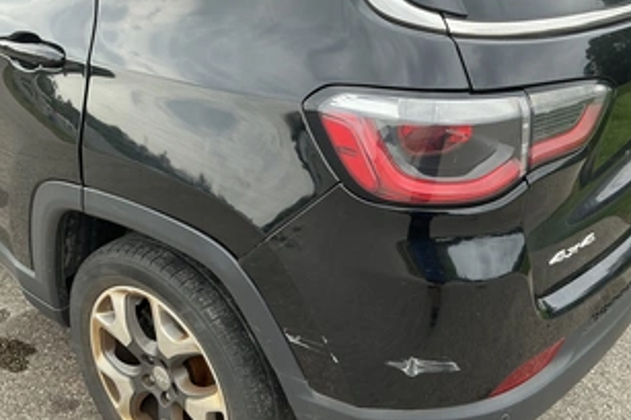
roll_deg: -1.3
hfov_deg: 50.7
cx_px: 327
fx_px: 665
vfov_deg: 35.0
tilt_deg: -27.3
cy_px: 216
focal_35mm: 38
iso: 25
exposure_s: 1/305
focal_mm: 3
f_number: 1.8
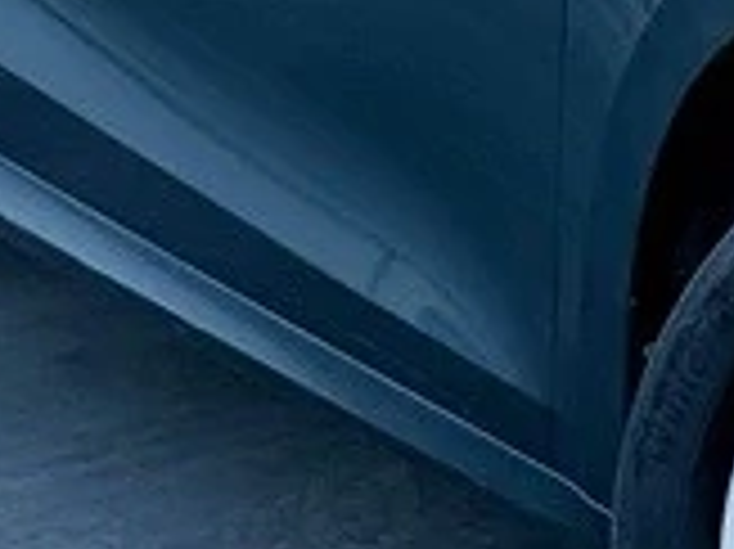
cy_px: -338
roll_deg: -0.7
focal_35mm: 295
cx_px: 1405
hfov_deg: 6.5
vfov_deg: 5.0
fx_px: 6251
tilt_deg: -8.4
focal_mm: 6.76
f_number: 1.78
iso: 80
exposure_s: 1/570
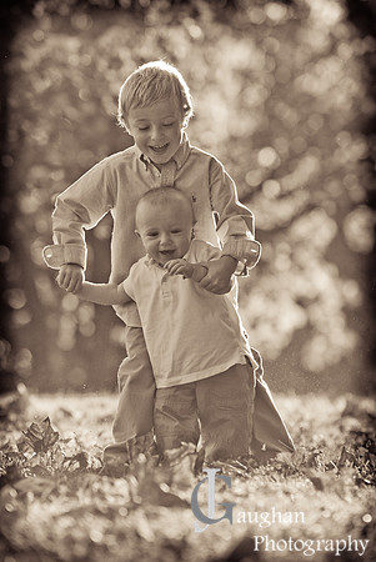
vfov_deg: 8.6
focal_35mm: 240
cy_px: 281
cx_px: 188
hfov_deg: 5.7
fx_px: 3751
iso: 400
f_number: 2.8
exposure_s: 1/800
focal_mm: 160
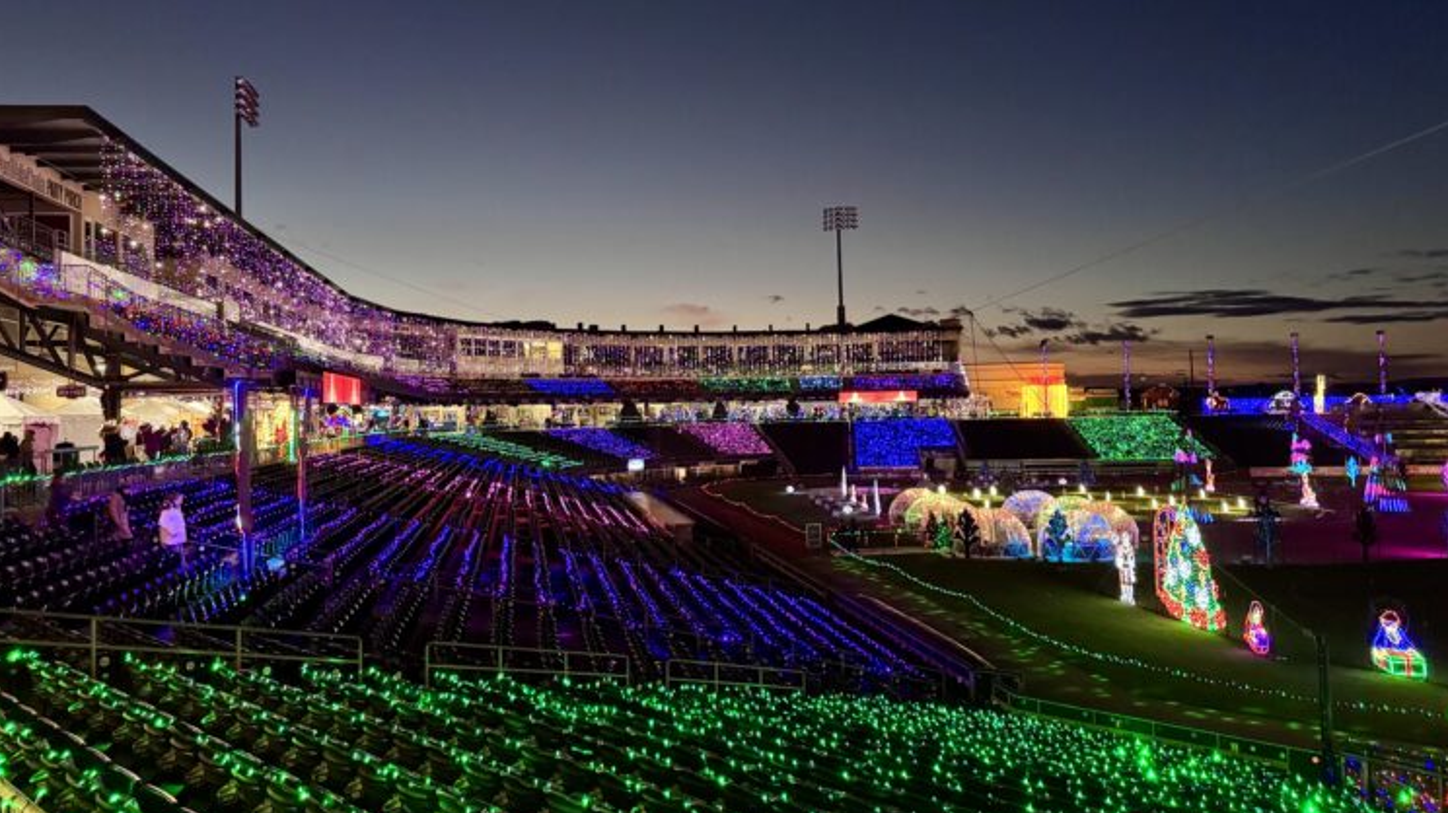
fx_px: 1036
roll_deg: +0.7
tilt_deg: +0.7
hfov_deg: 69.9
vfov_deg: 42.8
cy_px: 371
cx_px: 706
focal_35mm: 27
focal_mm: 6.76
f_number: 1.78
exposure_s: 1/40
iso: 1000
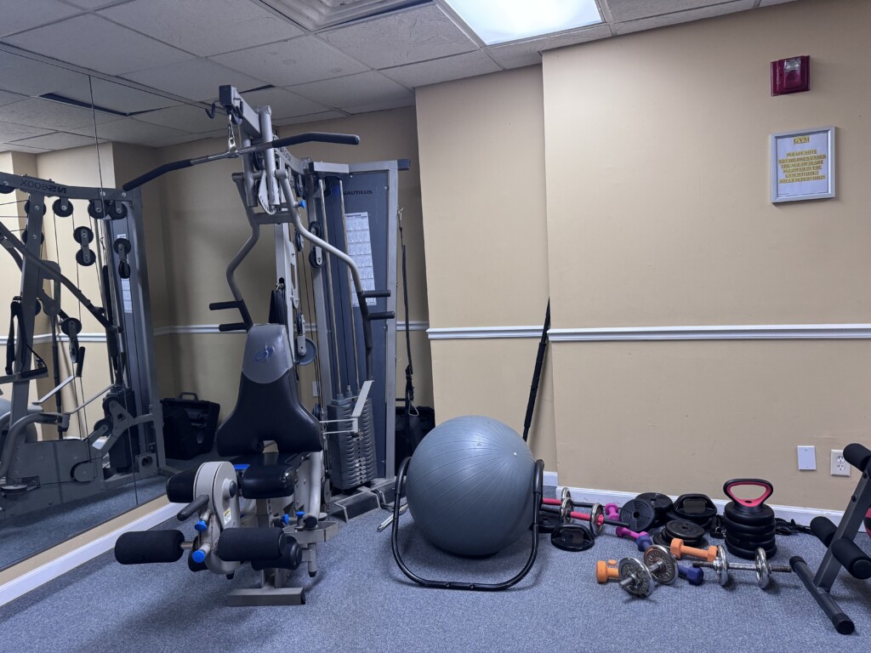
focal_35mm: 24
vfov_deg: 56.8
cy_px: 326
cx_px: 436
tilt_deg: -5.9
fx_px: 604
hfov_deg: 71.6
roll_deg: +3.5
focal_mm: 6.76
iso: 250
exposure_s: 1/60
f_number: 1.78
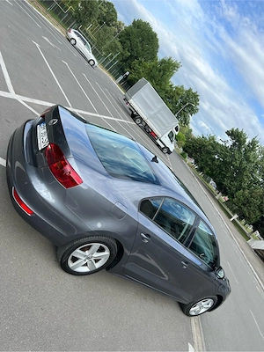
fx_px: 264
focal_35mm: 26
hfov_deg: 53.1
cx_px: 132
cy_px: 176
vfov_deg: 67.3
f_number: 1.5
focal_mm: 5.7
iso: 50
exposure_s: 1/820
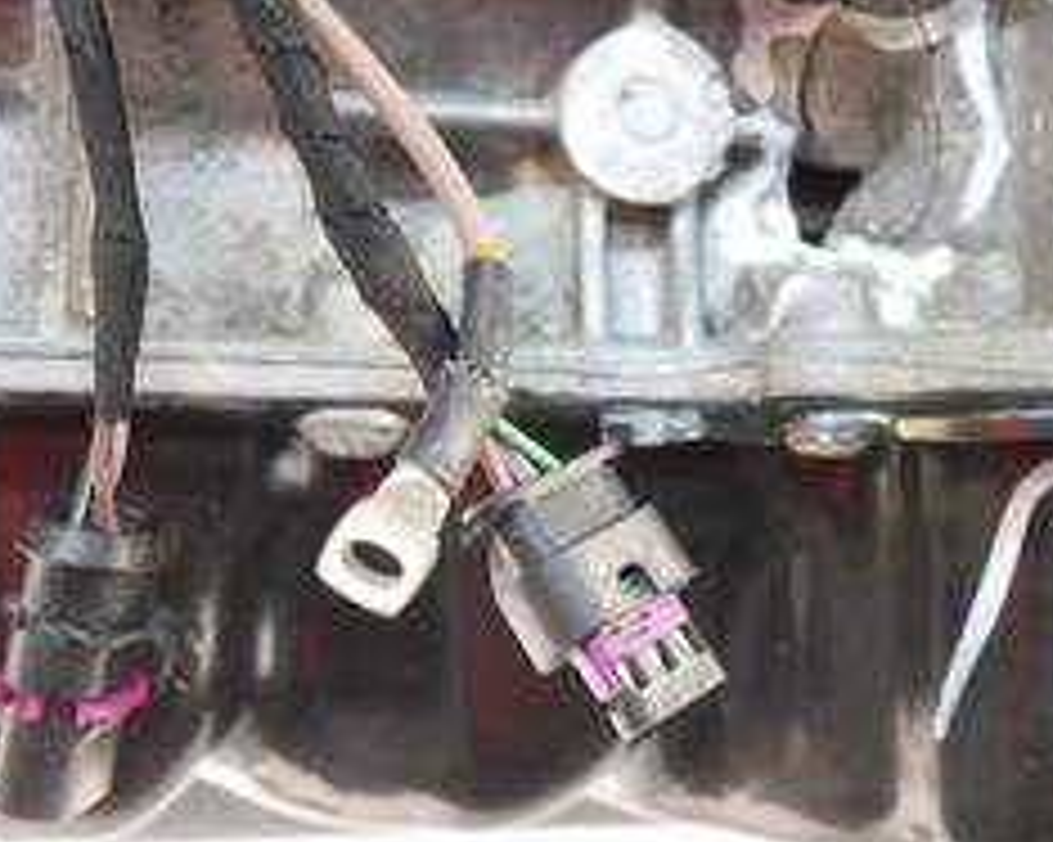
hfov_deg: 29.0
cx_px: 837
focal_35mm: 64
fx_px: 1994
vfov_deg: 23.8
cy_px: 365
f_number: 3.9
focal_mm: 16
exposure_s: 1/20
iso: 3200
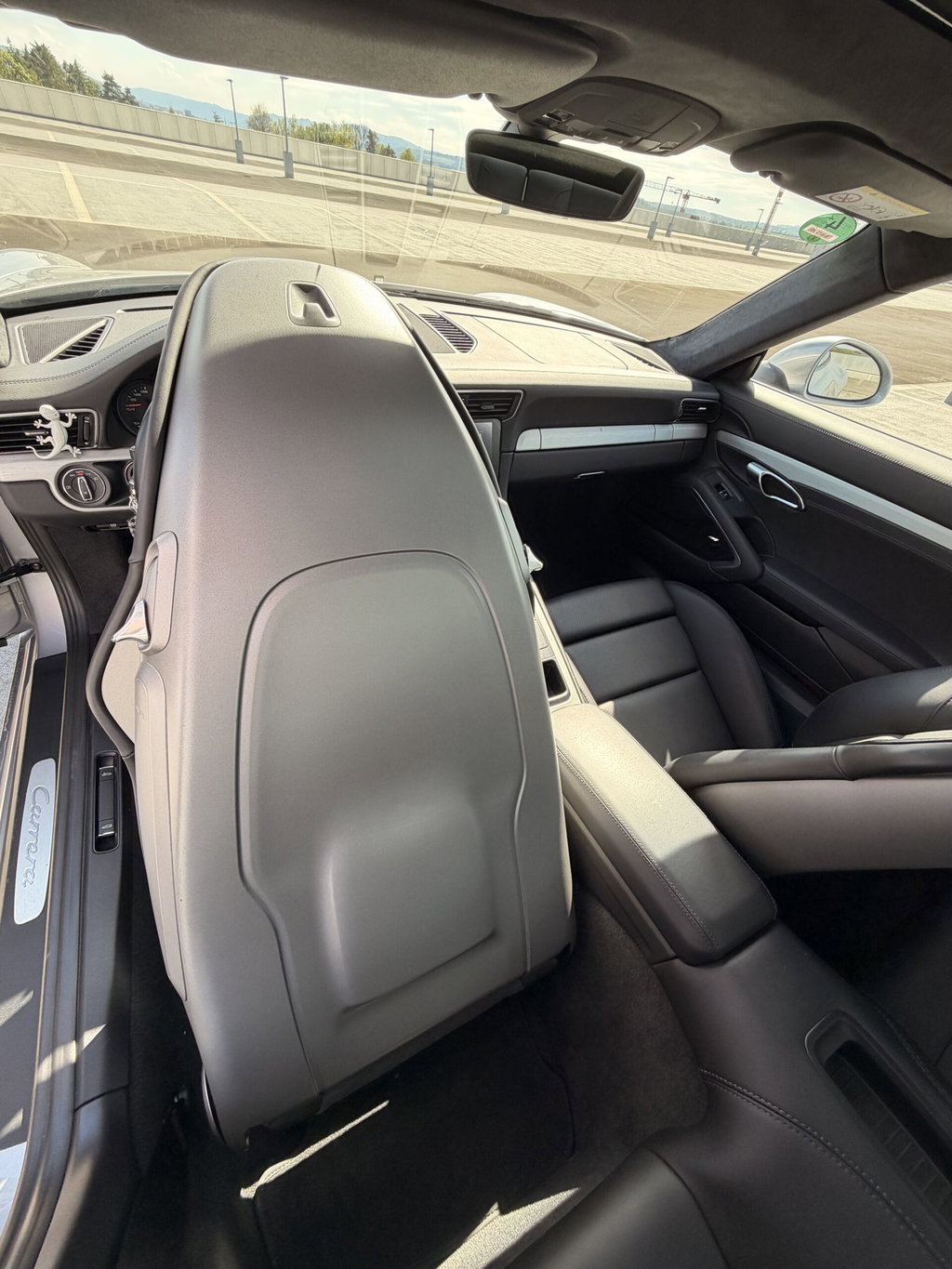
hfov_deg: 85.7
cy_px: 634
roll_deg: -11.3
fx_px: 513
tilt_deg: -40.7
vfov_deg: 102.1
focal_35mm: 14
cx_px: 476
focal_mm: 2.22
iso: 50
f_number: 2.2
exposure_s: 1/199
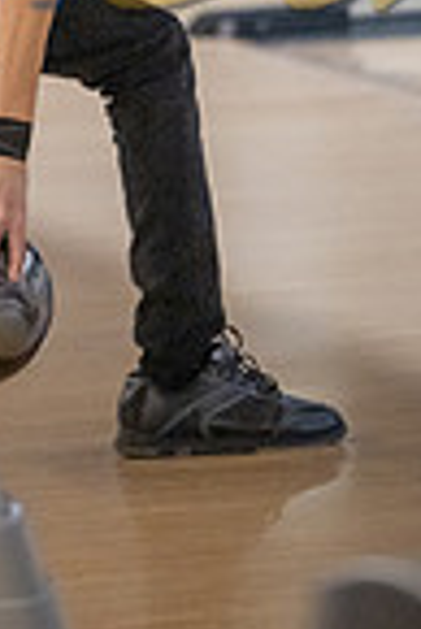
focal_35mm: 543
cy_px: -269
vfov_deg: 3.8
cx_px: 39
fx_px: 9502
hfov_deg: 2.5
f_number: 2.8
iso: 4000
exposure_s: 1/800
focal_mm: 175
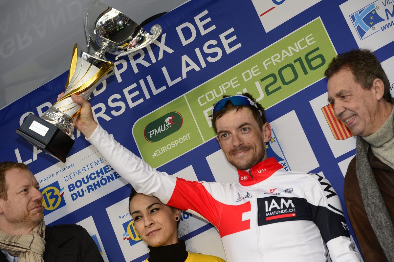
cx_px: 197
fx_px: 1268
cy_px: 131
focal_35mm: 116
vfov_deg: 11.8
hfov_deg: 17.7
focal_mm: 116
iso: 250
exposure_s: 1/250
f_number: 5.6
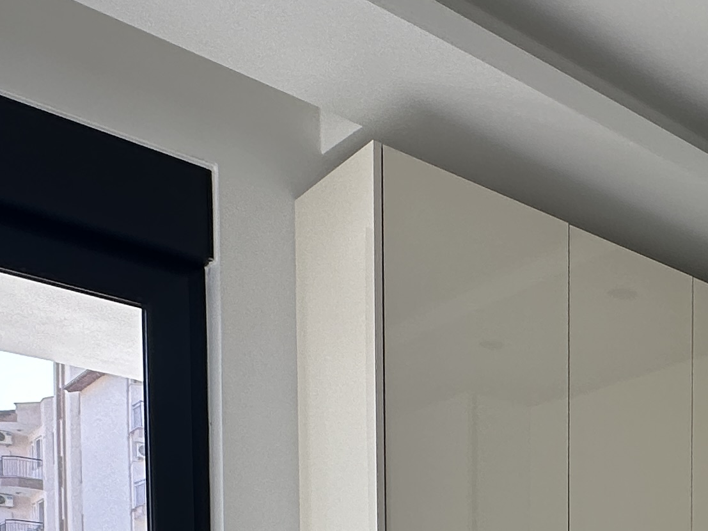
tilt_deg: -2.1
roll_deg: -0.2
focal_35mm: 51
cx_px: 803
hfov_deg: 32.4
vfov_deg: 23.6
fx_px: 1043
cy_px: 768
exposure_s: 1/154
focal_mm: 2.22
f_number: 2.2
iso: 40
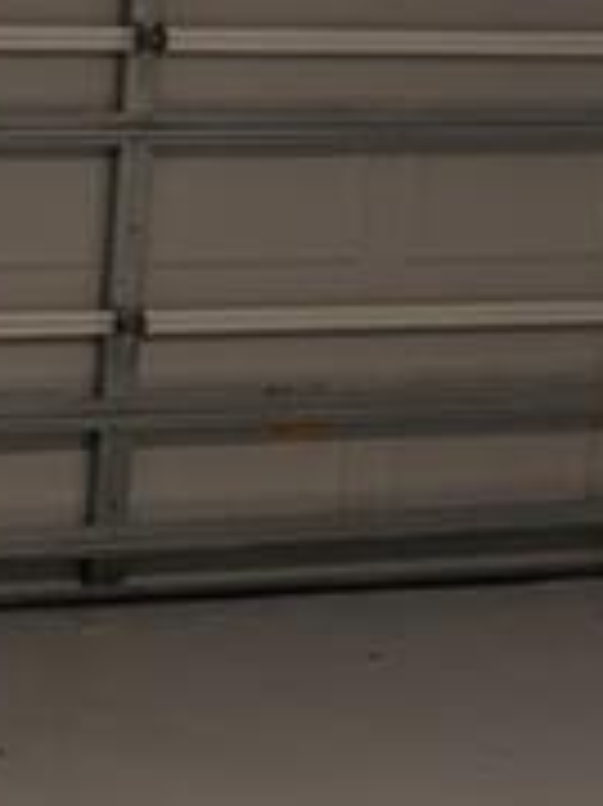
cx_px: -340
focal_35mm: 168
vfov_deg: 11.8
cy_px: 527
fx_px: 3907
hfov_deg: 8.6
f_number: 1.89
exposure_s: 1/30
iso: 334
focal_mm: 5.43
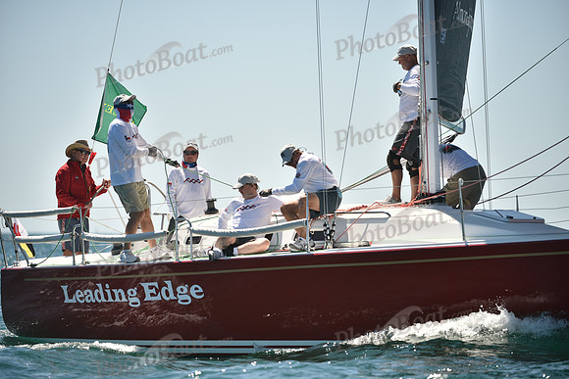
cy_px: 190
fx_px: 4268
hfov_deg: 7.6
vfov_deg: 5.1
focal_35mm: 270
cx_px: 284
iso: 250
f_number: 4
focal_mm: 270
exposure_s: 1/2000
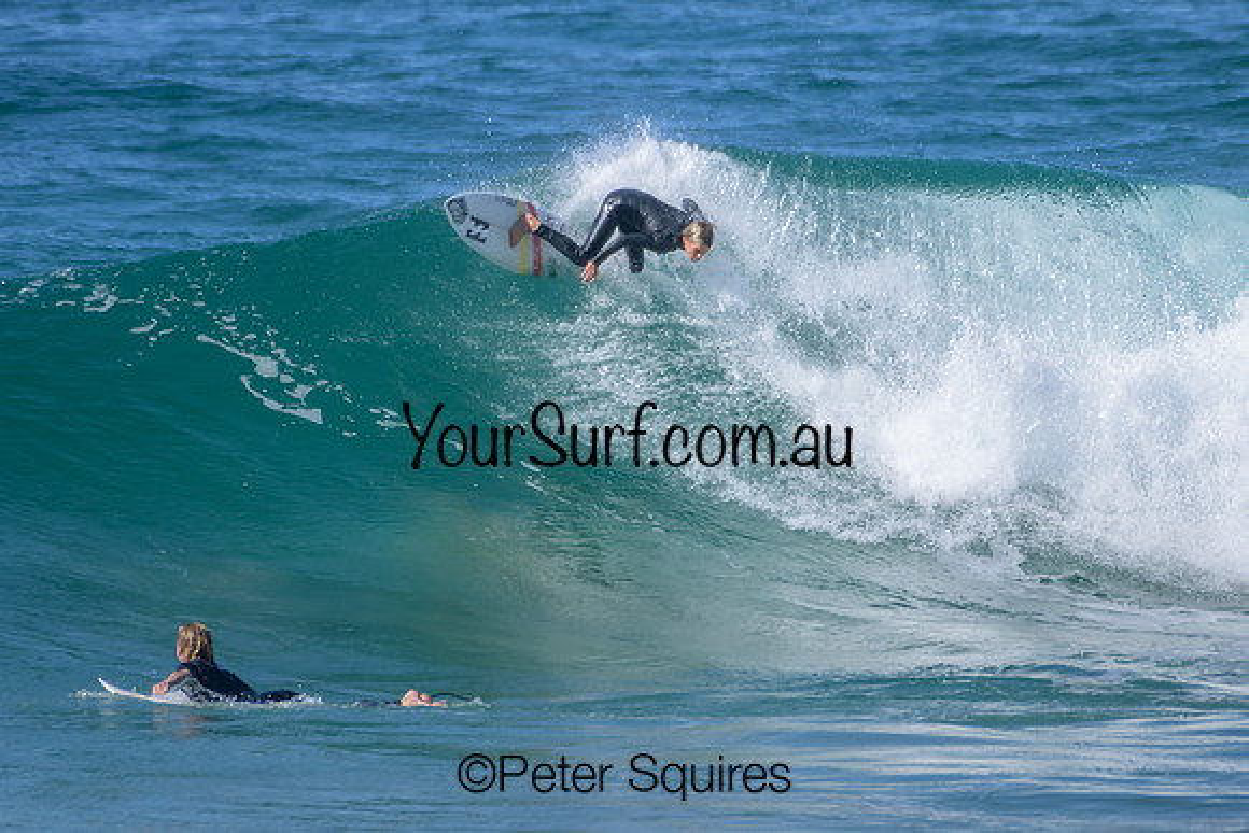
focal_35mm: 1174
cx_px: 733
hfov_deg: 1.8
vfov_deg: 1.2
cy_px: 344
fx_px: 40738
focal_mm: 1000
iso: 720
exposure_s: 1/2000
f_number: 11
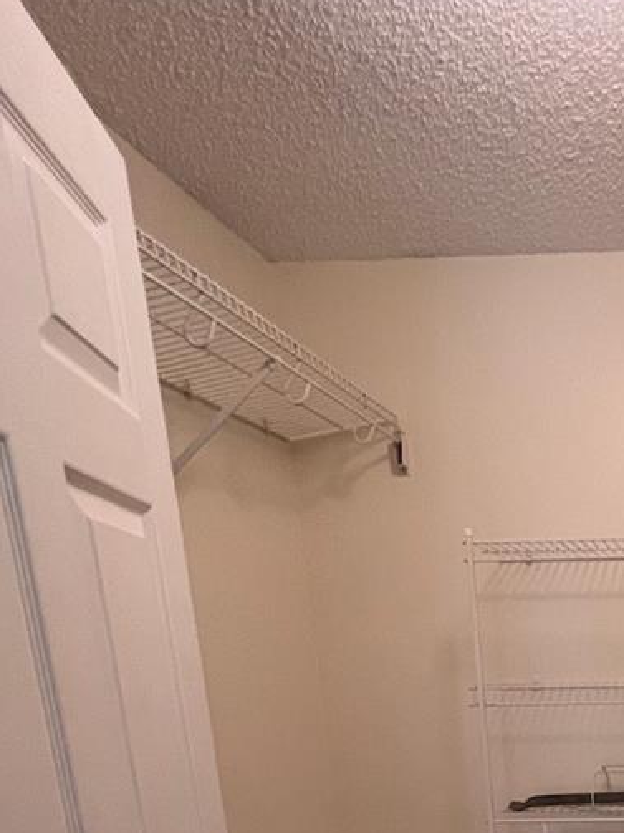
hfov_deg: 37.7
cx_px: 690
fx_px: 745
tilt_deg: -13.5
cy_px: 843
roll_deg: -0.6
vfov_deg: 47.7
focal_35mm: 31
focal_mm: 1.57
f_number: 1.8
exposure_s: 1/60
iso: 200
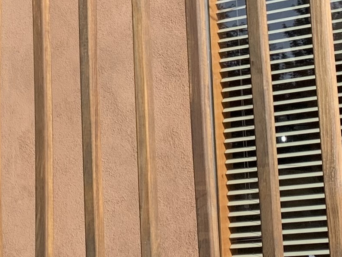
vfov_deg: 11.0
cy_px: -45
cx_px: -123
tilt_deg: +20.0
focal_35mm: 132
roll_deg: -3.0
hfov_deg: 14.2
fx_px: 1305
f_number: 1.8
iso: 25
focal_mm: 4.25
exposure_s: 1/1100
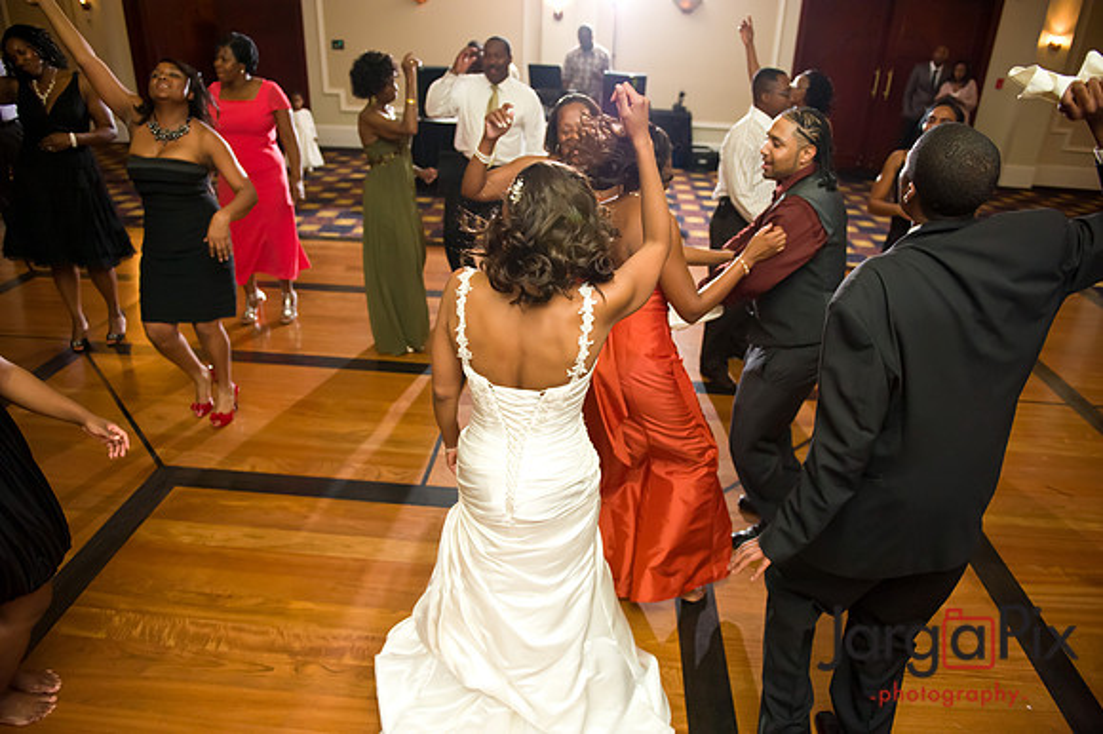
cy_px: 367
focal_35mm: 24
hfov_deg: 73.8
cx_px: 552
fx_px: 735
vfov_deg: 53.1
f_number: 3.2
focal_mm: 24
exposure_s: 1/125
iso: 3200
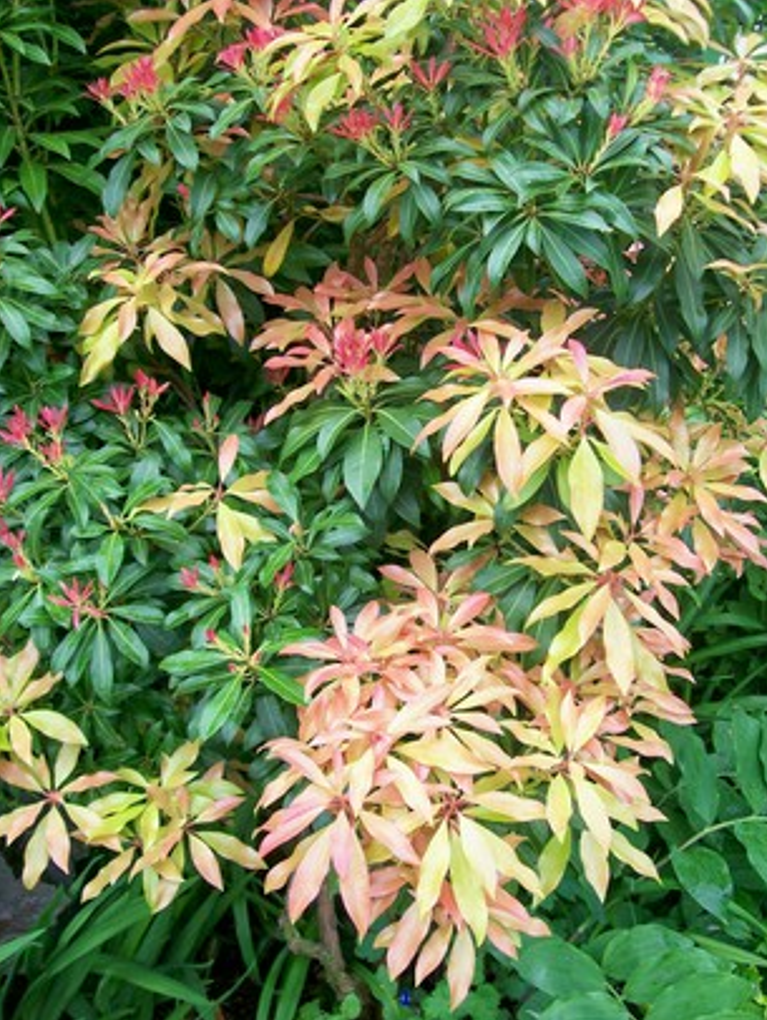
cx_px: 387
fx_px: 1151
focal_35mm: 39
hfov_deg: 36.9
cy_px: 470
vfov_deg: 47.8
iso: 80
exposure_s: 1/133
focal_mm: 6
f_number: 2.7
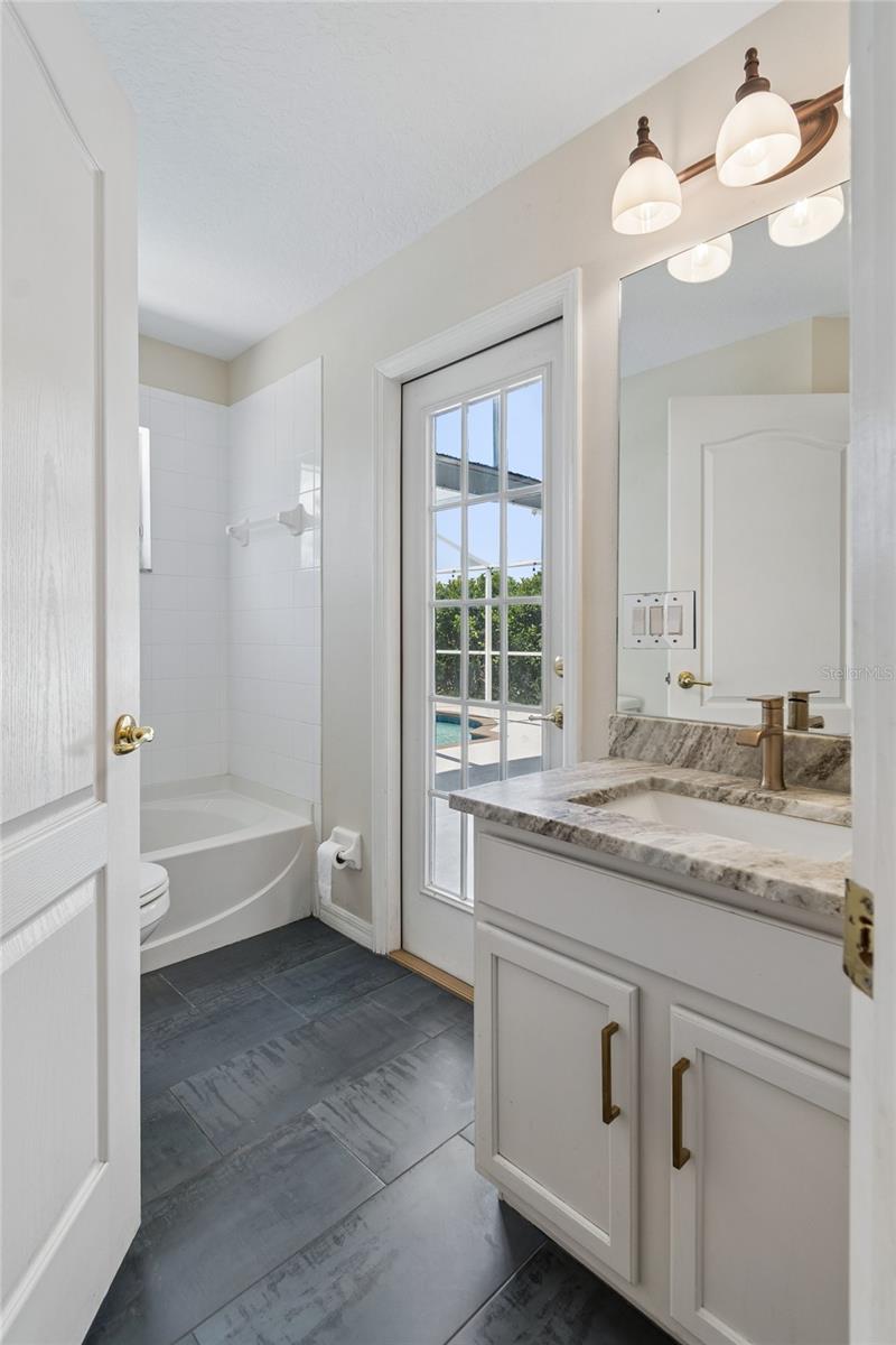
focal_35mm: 16
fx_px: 597
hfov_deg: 73.7
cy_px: 672
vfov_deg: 96.7
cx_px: 448
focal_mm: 11
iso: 100
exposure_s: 1/30
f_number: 7.1
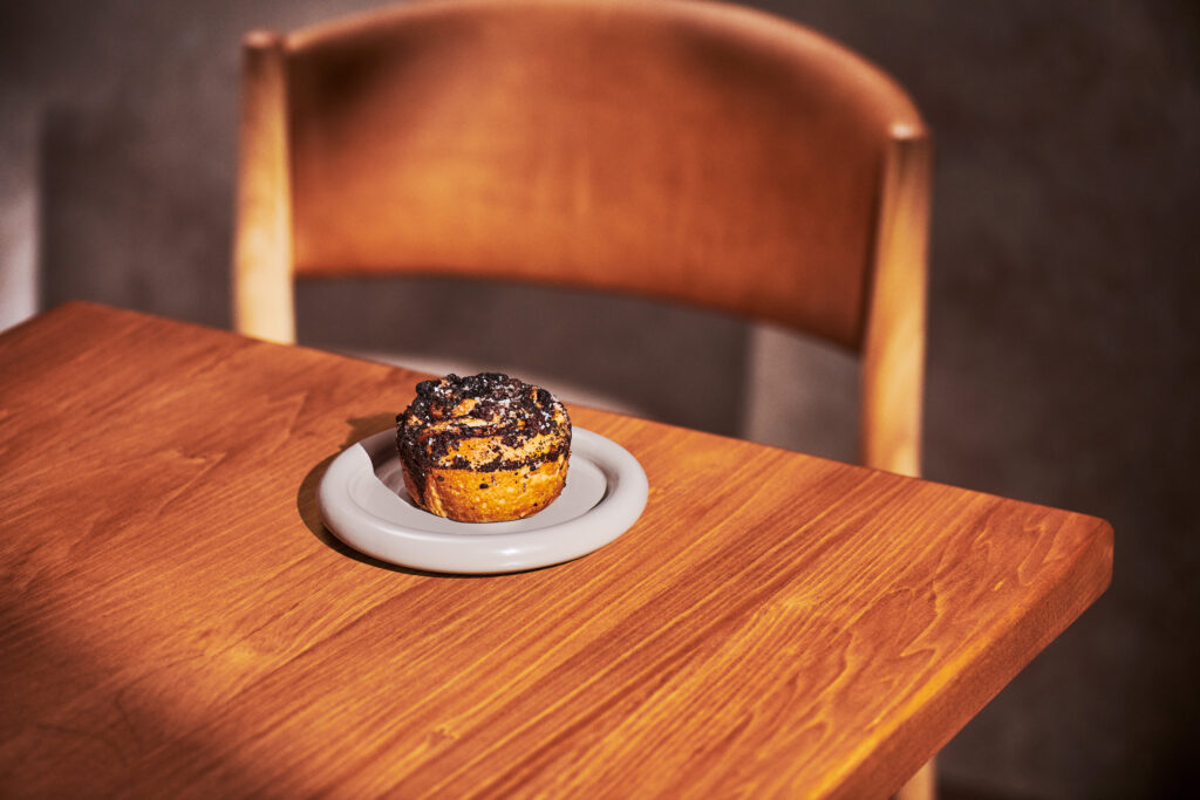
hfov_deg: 19.5
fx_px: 3500
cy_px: 400
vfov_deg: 13.0
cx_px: 600
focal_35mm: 105
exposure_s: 1/60
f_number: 5
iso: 320
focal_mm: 105
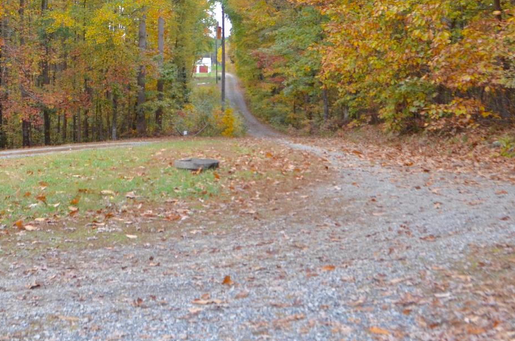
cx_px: 204
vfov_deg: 22.2
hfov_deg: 33.4
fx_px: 856
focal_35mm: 60
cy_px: 65
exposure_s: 1/250
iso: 1000
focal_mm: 18
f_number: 5.6
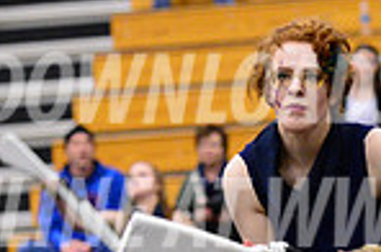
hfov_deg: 5.3
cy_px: 203
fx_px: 4150
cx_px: 322
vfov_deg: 3.5
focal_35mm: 393
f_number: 2.8
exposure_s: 1/320
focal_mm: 100
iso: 6400
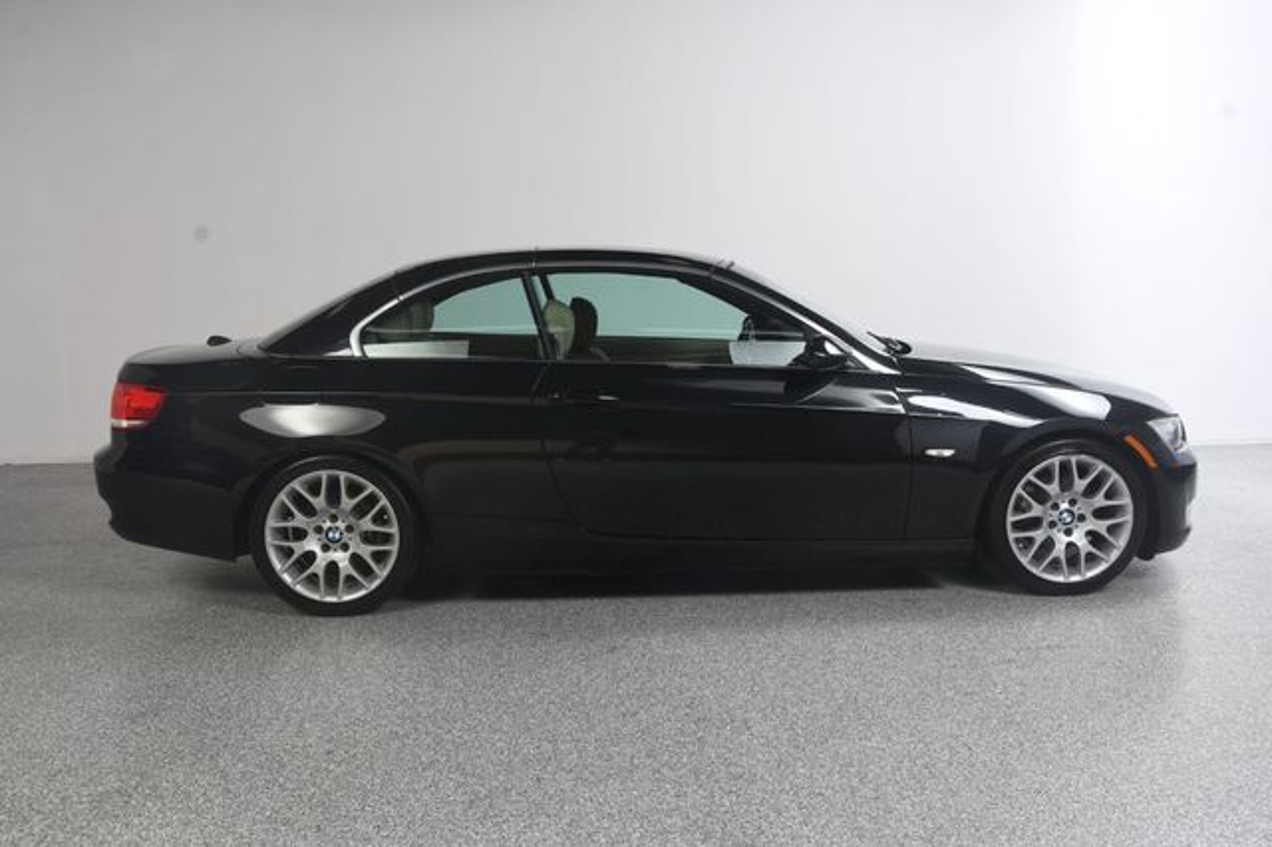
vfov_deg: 39.9
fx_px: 1165
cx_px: 636
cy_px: 424
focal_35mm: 33
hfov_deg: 57.2
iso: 100
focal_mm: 22
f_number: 9
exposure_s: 1/160
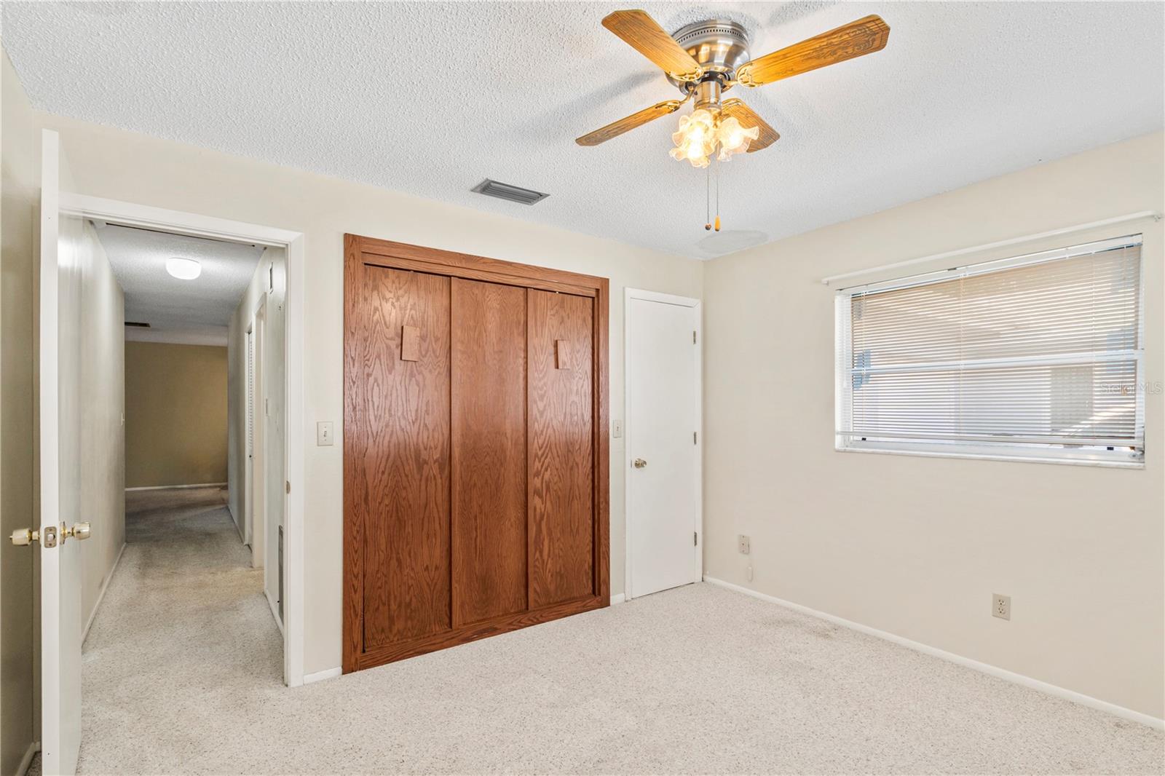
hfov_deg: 95.0
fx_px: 534
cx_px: 582
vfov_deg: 72.0
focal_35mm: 16
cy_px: 388
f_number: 8
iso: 100
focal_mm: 11
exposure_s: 1.6
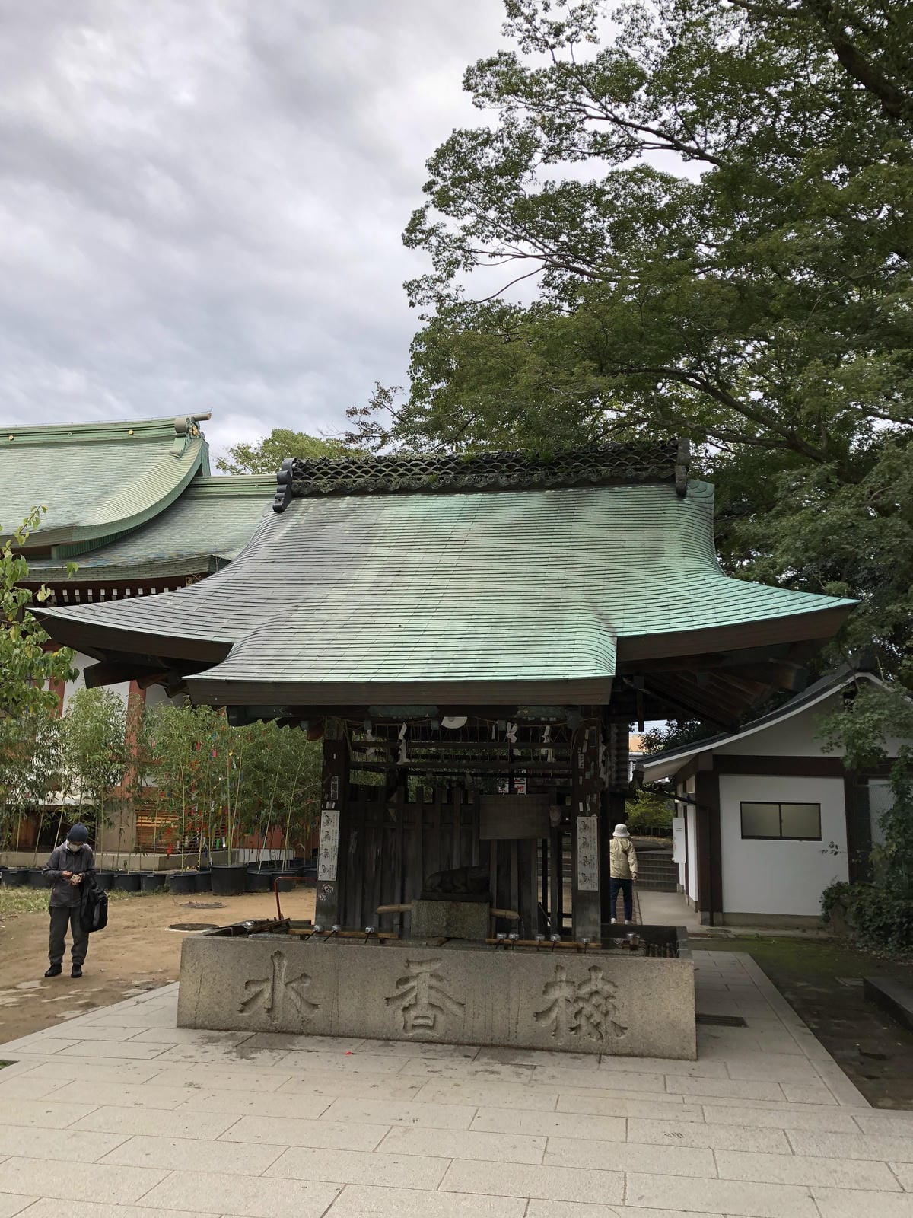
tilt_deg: +9.7
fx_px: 1020
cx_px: 456
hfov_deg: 48.2
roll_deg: -4.3
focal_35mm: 29
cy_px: 609
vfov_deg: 61.7
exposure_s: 1/783
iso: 20
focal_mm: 3.99
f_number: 1.8
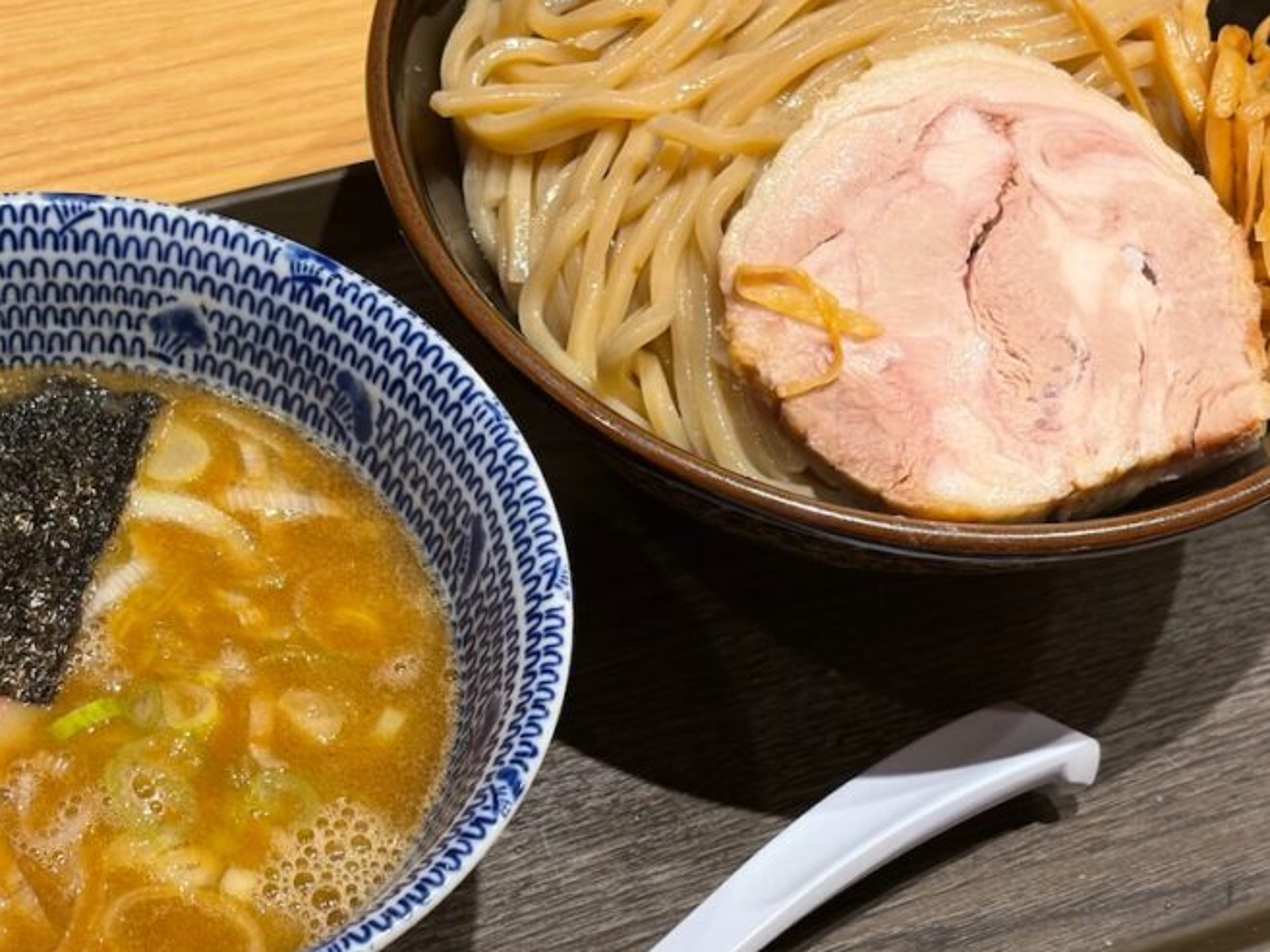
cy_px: 444
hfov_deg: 24.0
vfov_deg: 18.2
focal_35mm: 81
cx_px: 452
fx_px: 2972
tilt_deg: -49.5
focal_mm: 5.96
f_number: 1.6
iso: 100
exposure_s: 1/50
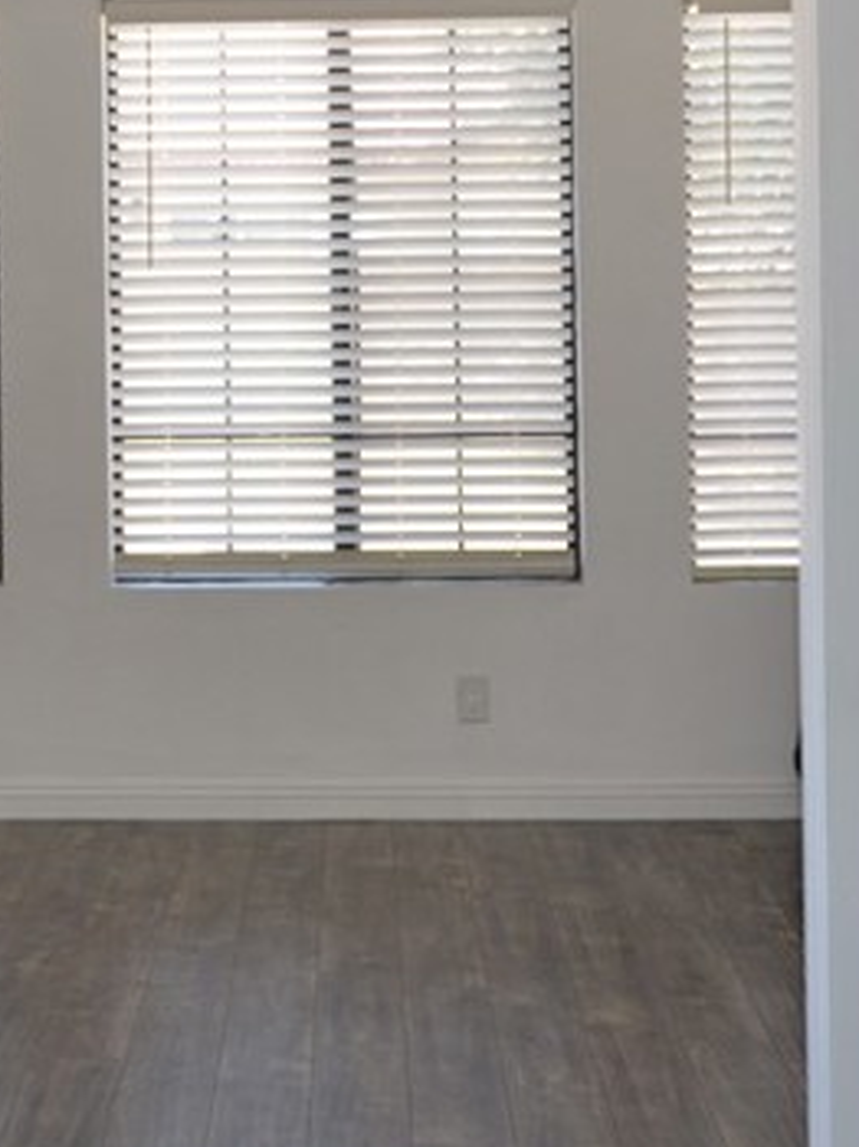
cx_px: 180
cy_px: 98
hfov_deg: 14.0
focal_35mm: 105
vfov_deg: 18.3
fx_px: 3492
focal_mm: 25
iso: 400
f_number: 4.5
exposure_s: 1/250
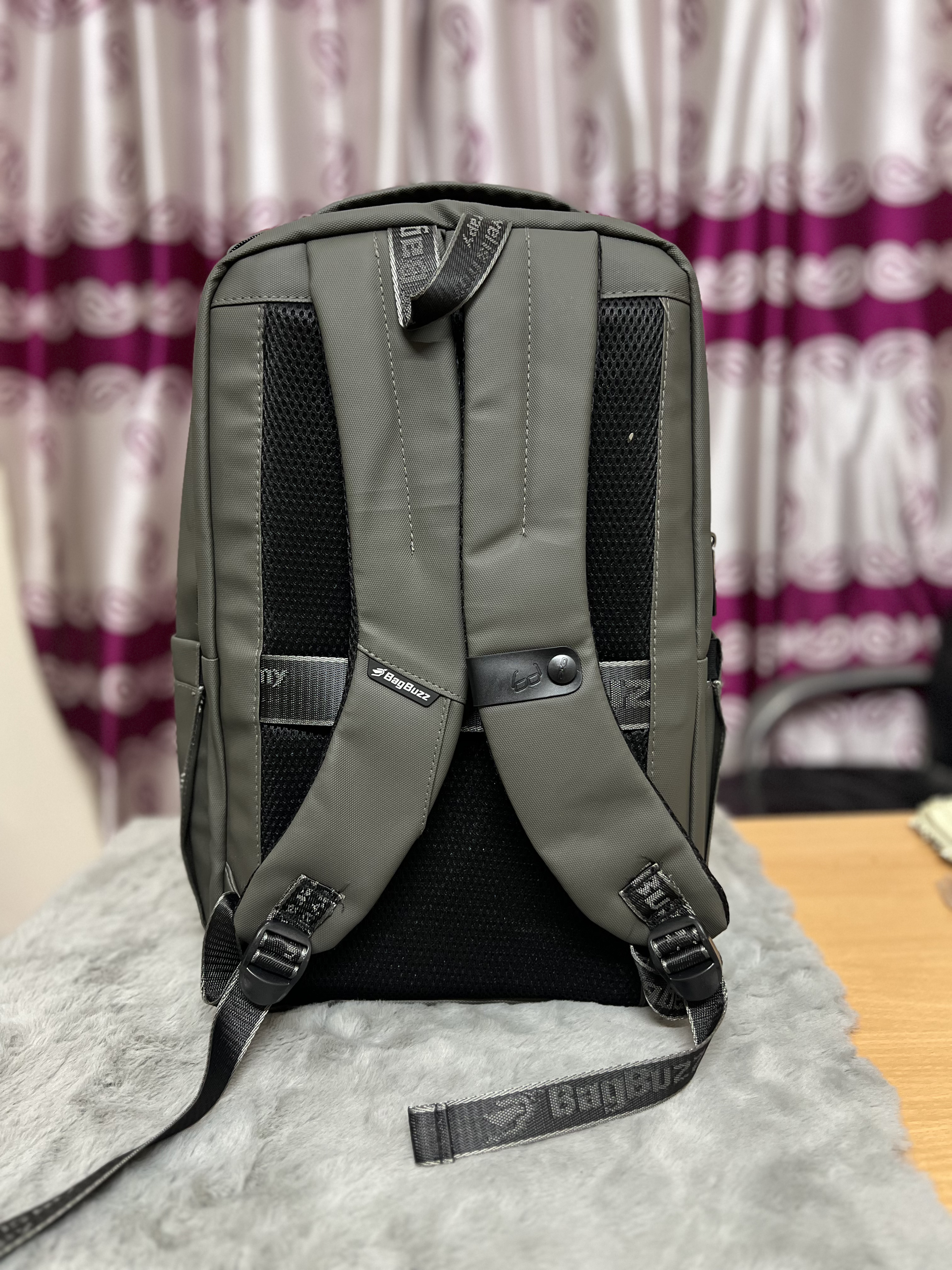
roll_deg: +1.5
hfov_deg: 53.1
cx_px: 476
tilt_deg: -10.3
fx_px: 953
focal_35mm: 26
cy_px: 635
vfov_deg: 67.3
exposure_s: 1/50
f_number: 1.5
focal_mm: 5.7
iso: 250
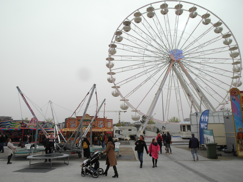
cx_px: 122
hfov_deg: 71.6
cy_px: 91
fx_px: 168
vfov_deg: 56.8
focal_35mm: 24
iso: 80
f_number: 3.9
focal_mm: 5.2
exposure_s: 1/350
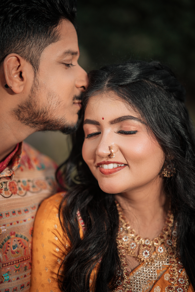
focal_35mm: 85
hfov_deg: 16.1
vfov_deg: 23.9
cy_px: 146
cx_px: 98
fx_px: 691
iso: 640
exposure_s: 1/250
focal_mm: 85
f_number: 1.4
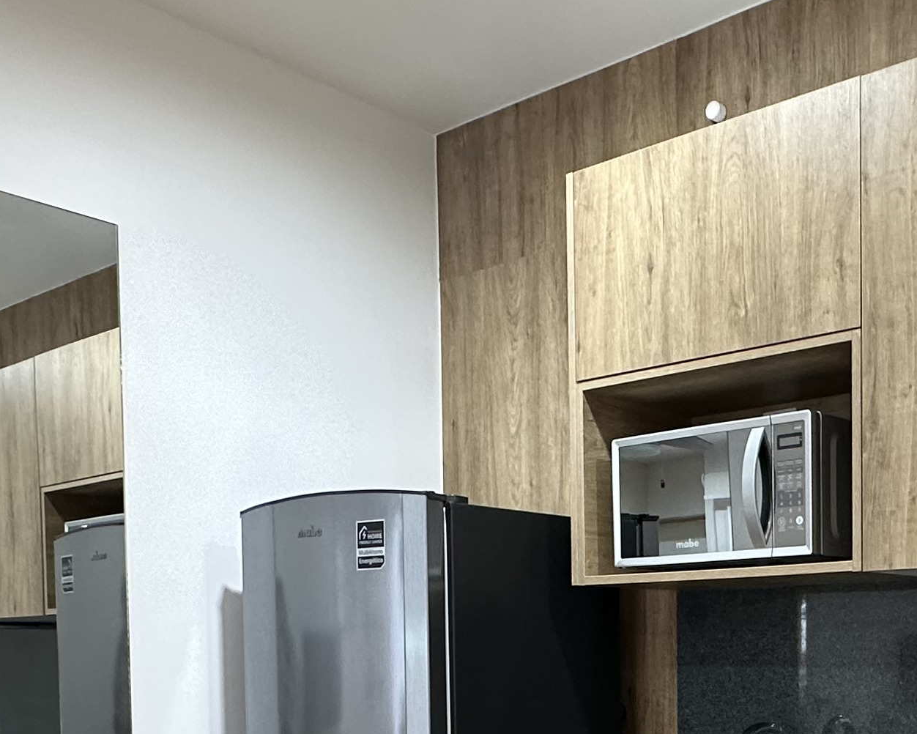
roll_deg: +0.5
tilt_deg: -1.8
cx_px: 650
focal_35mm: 44
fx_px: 1194
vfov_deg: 32.1
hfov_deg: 41.2
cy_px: 696
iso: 250
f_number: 2.2
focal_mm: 2.22
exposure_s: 1/60
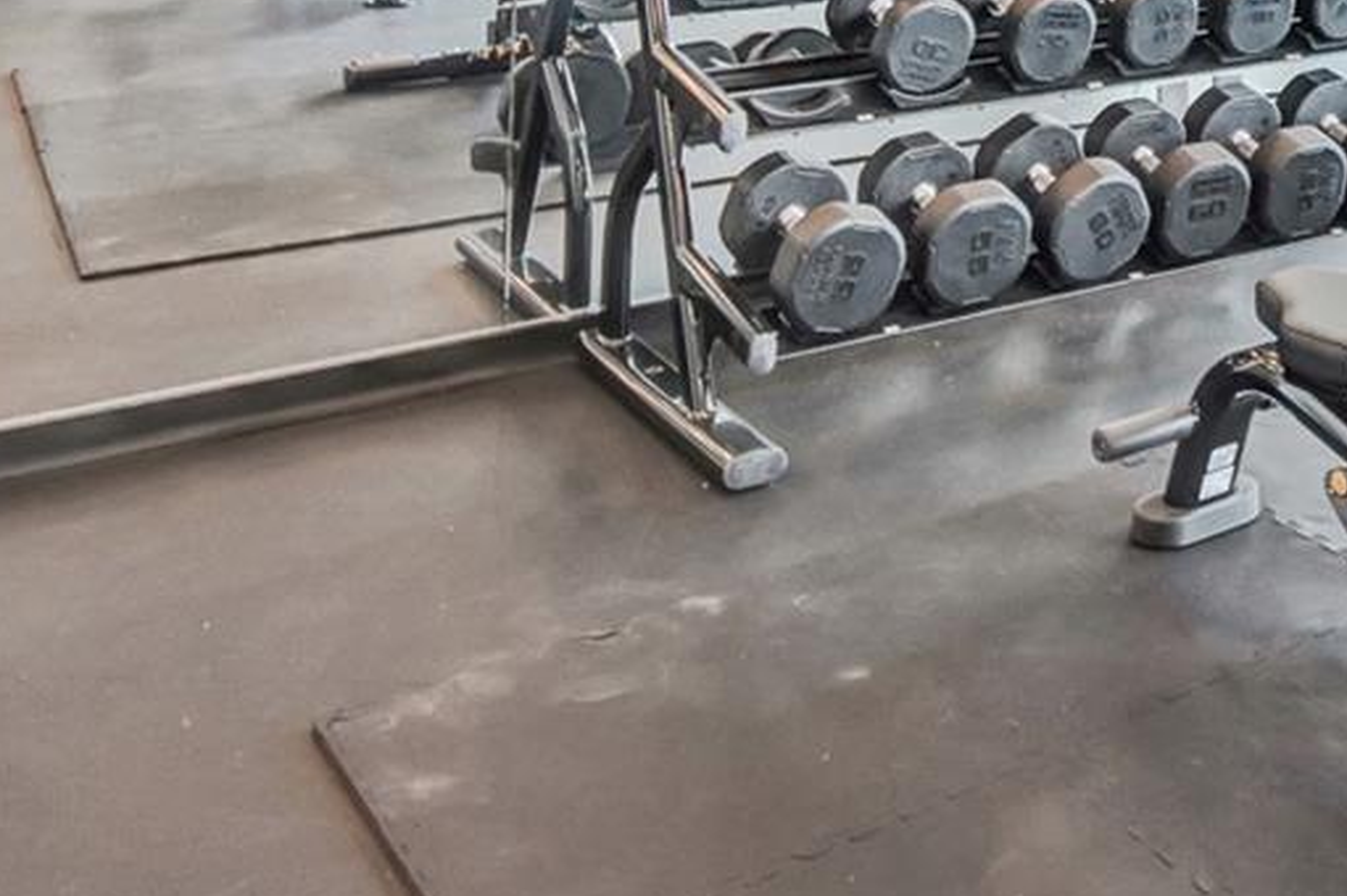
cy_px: -424
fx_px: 1757
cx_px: 1360
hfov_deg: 37.3
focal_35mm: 47
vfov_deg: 23.3
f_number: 4.5
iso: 1400
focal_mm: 10
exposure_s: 1/320
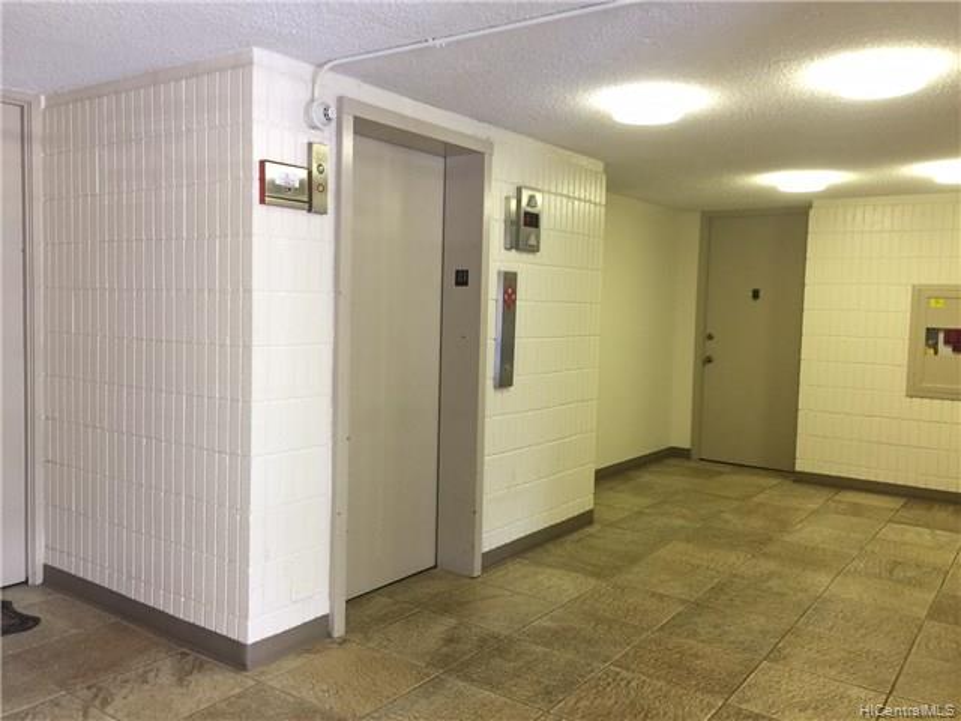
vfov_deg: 48.2
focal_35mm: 29
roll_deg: -2.8
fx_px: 805
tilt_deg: -3.9
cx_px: 480
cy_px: 360
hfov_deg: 61.7
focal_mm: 4.15
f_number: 2.2
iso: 100
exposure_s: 1/10
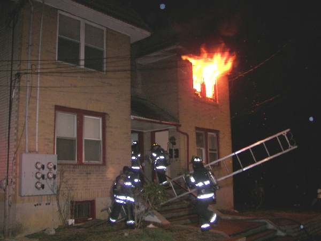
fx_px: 334
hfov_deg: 51.4
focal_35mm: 36
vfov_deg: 39.7
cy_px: 120
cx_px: 160
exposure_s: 1/30
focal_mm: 6
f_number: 2.8
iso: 100
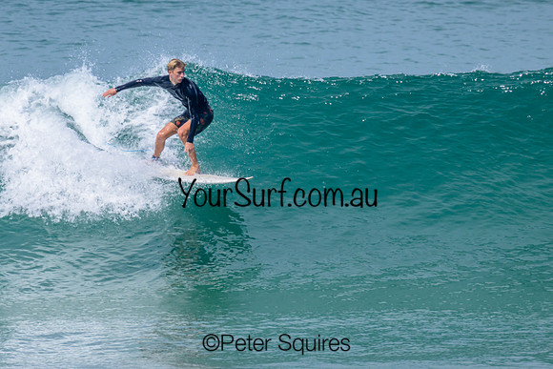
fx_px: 16816
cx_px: 234
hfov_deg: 1.9
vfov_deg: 1.3
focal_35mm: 1095
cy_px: 158
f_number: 11
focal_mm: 800
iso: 560
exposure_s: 1/2000
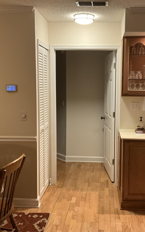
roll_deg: -0.8
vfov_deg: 46.2
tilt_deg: -7.1
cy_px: 113
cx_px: 93
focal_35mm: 43
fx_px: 272
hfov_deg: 29.7
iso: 200
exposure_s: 1/60
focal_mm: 3
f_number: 1.8
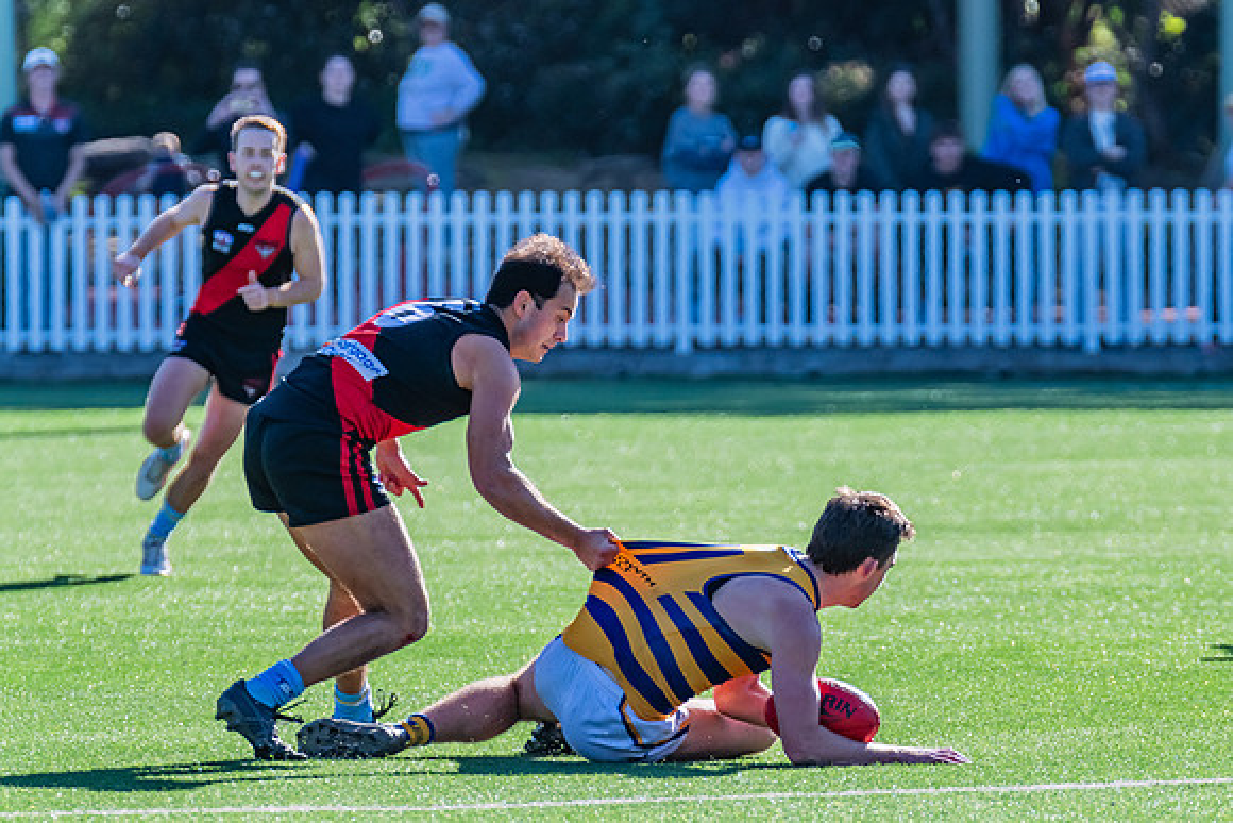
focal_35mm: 608
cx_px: 850
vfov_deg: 2.3
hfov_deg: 3.4
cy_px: 503
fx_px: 20831
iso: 800
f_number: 9
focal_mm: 440
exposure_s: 1/1250
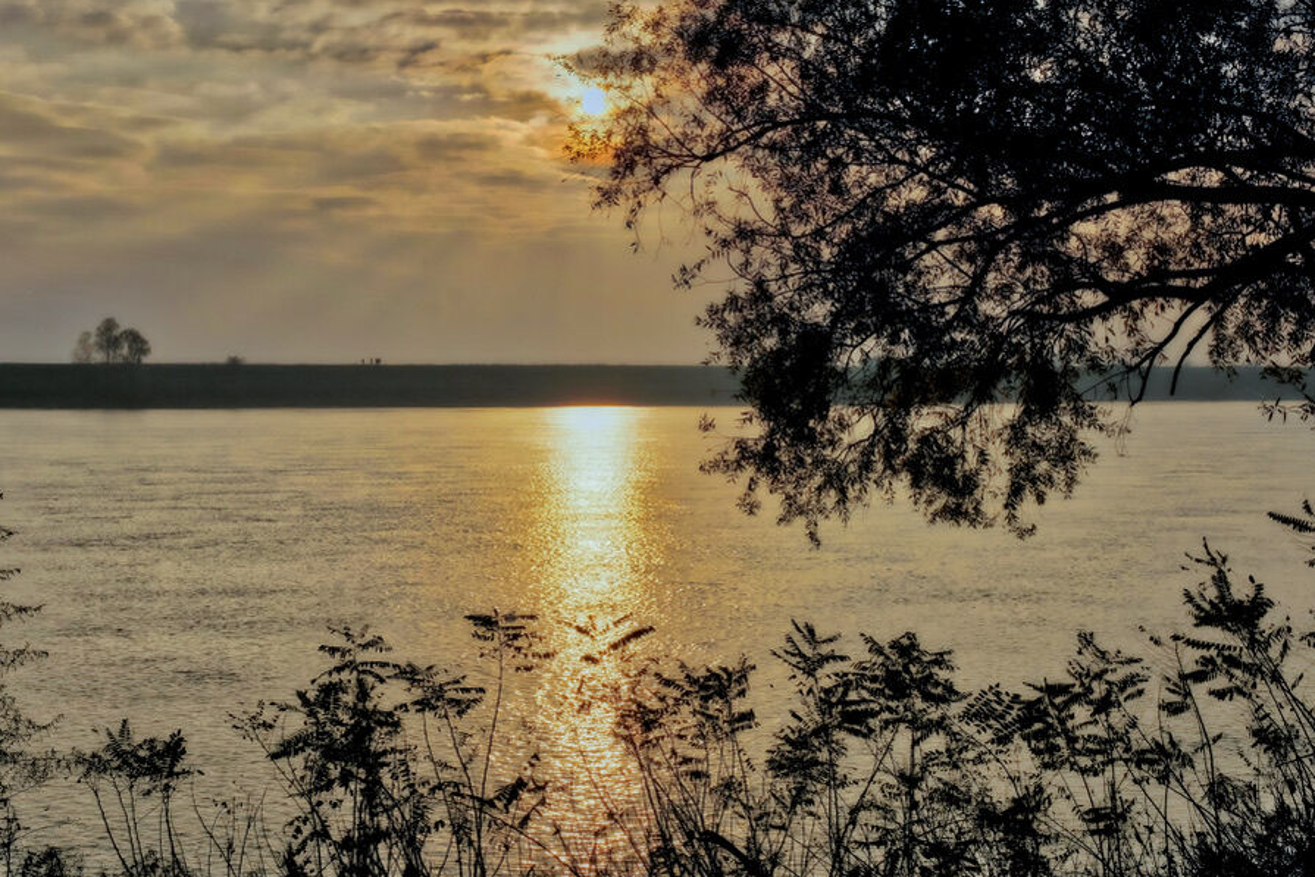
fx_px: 2082
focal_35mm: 57
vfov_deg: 23.8
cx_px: 598
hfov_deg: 35.0
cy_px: 385
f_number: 18
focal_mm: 31.1
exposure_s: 1/640
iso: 400
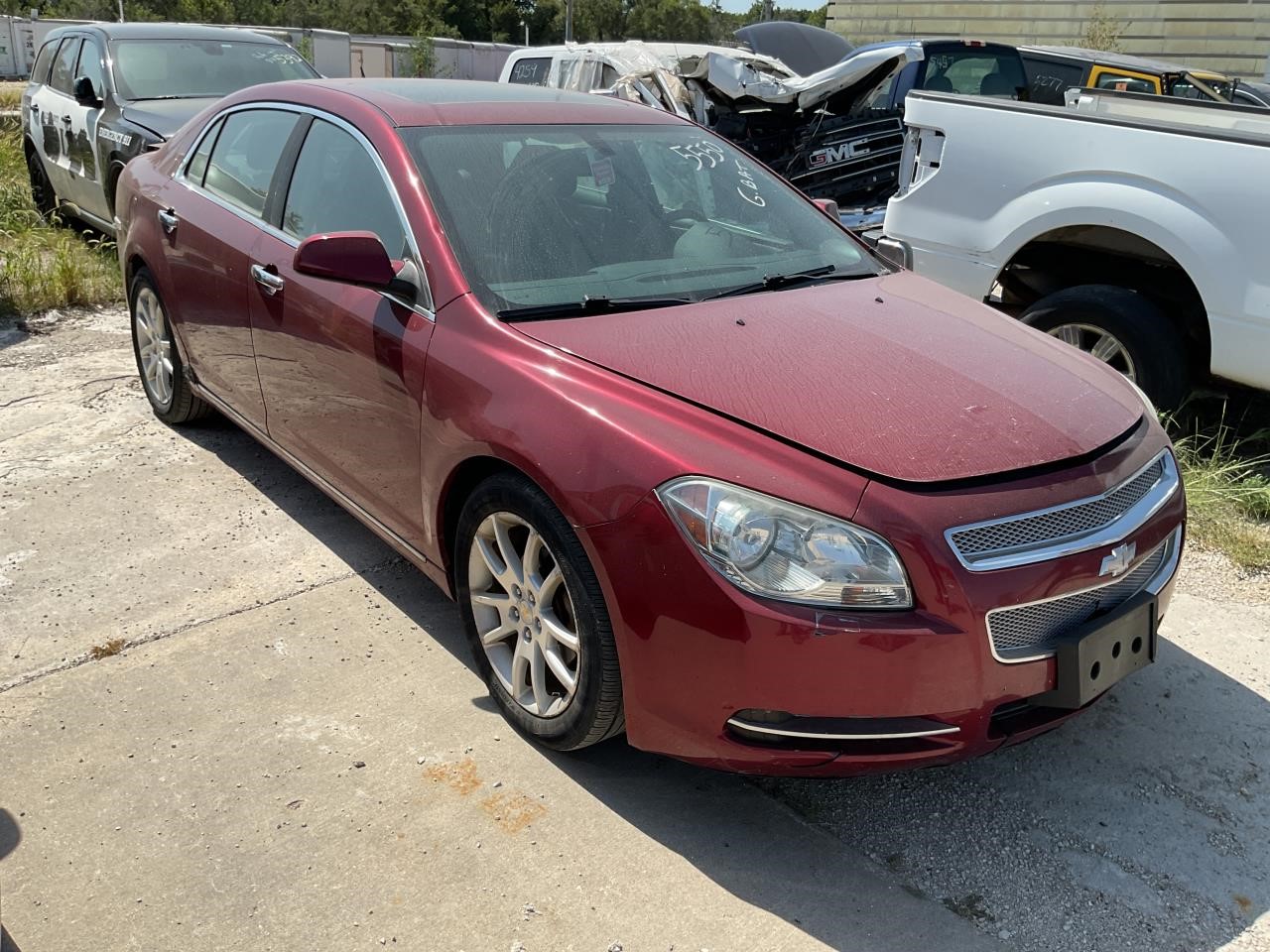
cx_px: 635
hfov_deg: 61.7
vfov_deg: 48.2
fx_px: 1064
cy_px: 476
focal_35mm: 29
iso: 16
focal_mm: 3
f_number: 1.8
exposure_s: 1/1786
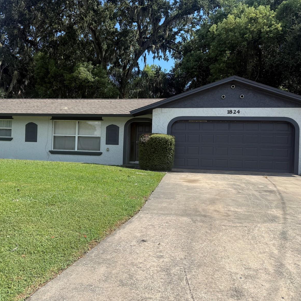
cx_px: 125
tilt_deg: +1.0
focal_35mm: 29
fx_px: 285
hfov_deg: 55.3
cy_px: 150
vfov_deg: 55.6
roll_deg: -2.1
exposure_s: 1/3759
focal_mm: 6.76
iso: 80
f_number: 1.78
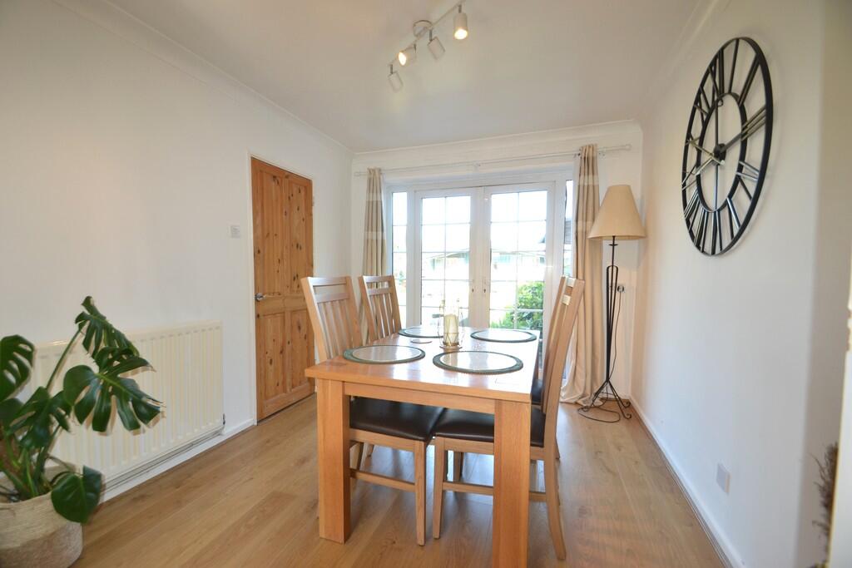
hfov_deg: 100.4
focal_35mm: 15
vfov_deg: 77.3
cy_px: 284
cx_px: 426
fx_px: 355
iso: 400
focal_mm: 10
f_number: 4
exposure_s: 1/80
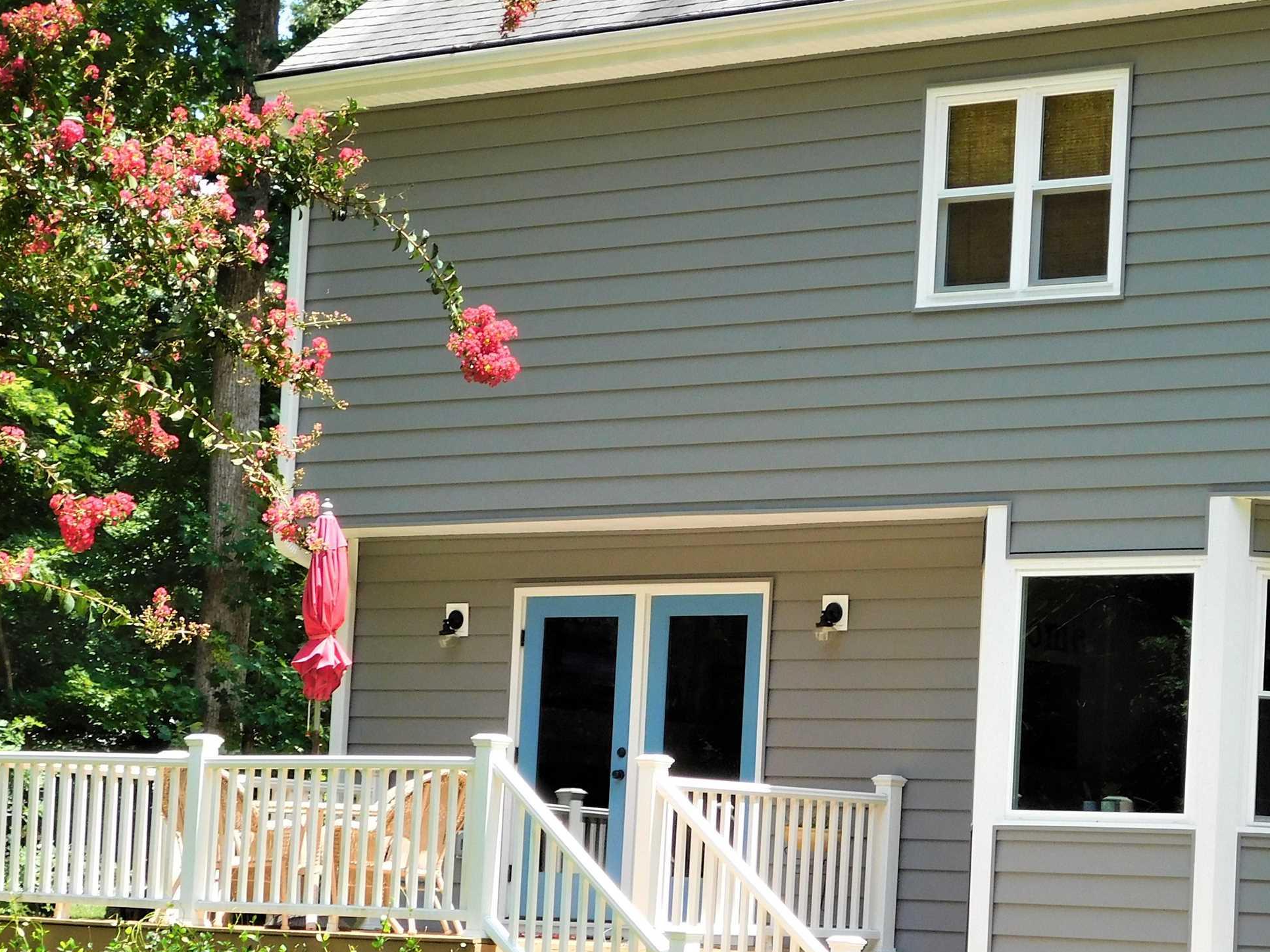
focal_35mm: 105
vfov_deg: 14.0
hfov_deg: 18.7
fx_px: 3852
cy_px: 694
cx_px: 840
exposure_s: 1/250
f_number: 4.2
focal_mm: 11.7
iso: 125
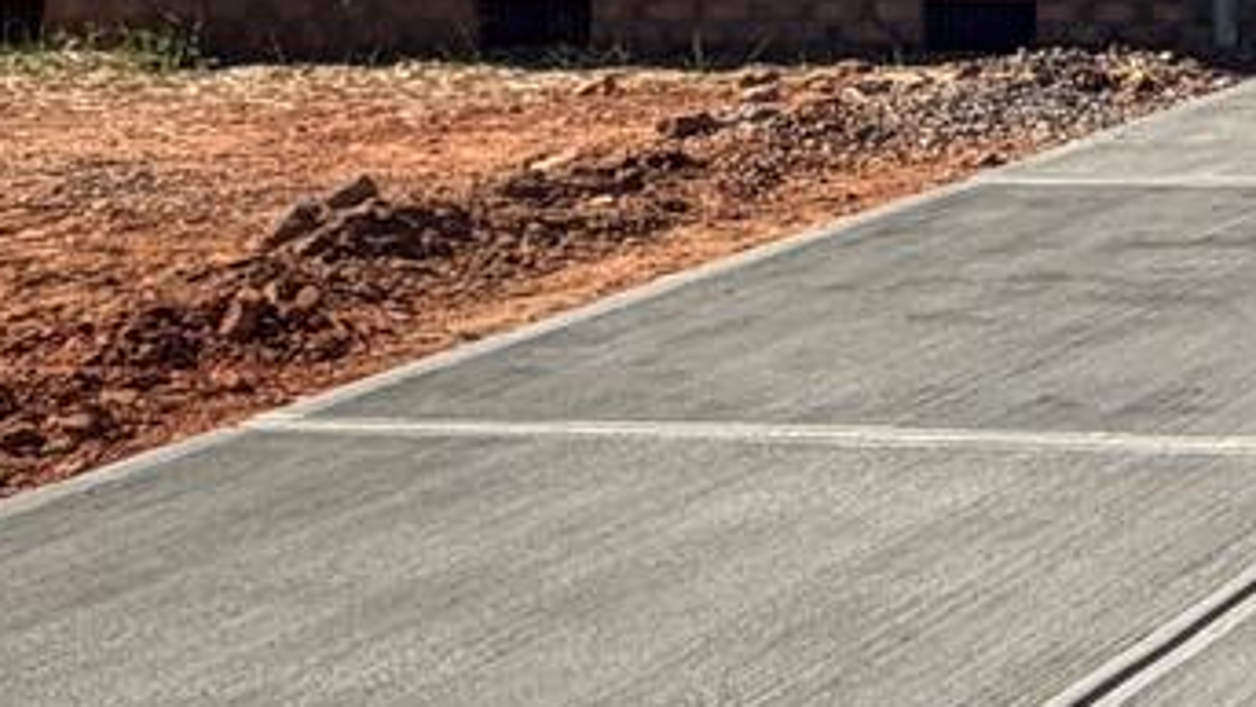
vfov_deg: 12.9
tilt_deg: -2.1
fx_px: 3031
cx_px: 2501
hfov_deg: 17.2
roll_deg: -0.6
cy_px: -212
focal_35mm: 91
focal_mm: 2.22
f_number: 2.2
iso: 25
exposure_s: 1/770
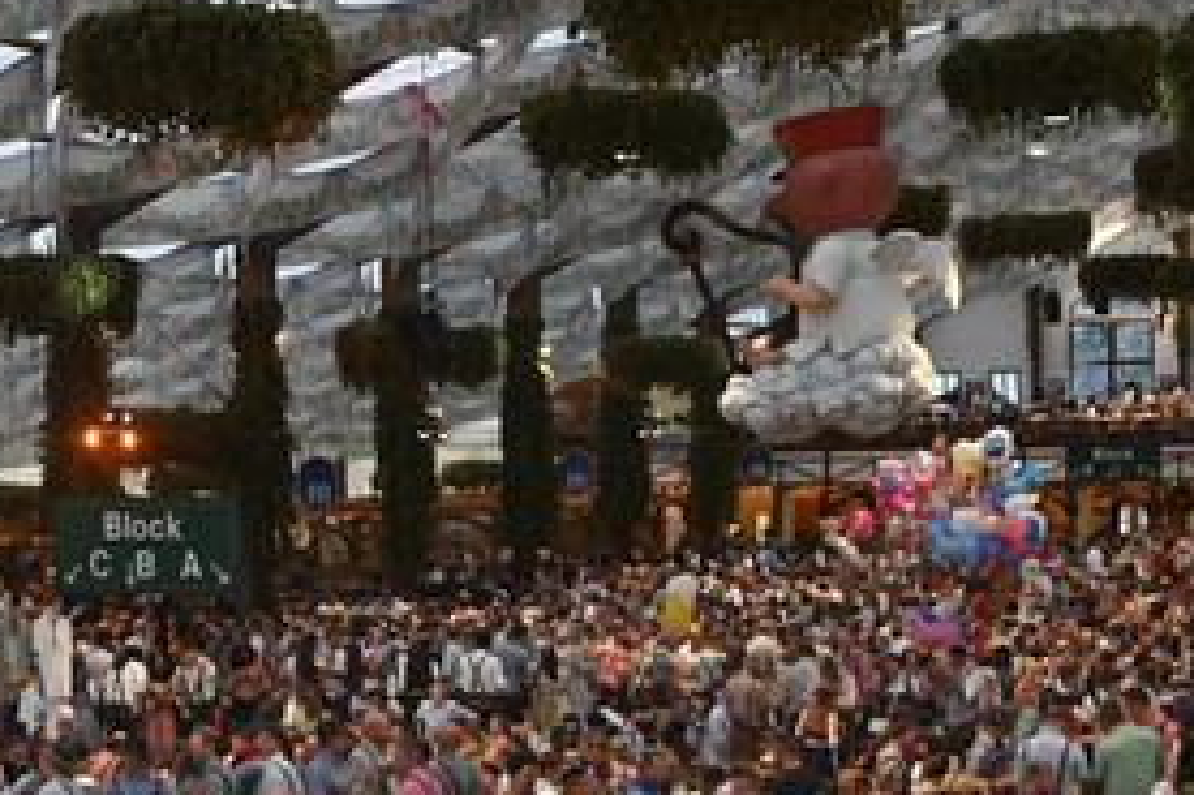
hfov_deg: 29.4
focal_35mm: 68
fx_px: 2254
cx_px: 387
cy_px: 615
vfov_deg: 19.8
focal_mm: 28
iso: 4000
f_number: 6.3
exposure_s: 1/160
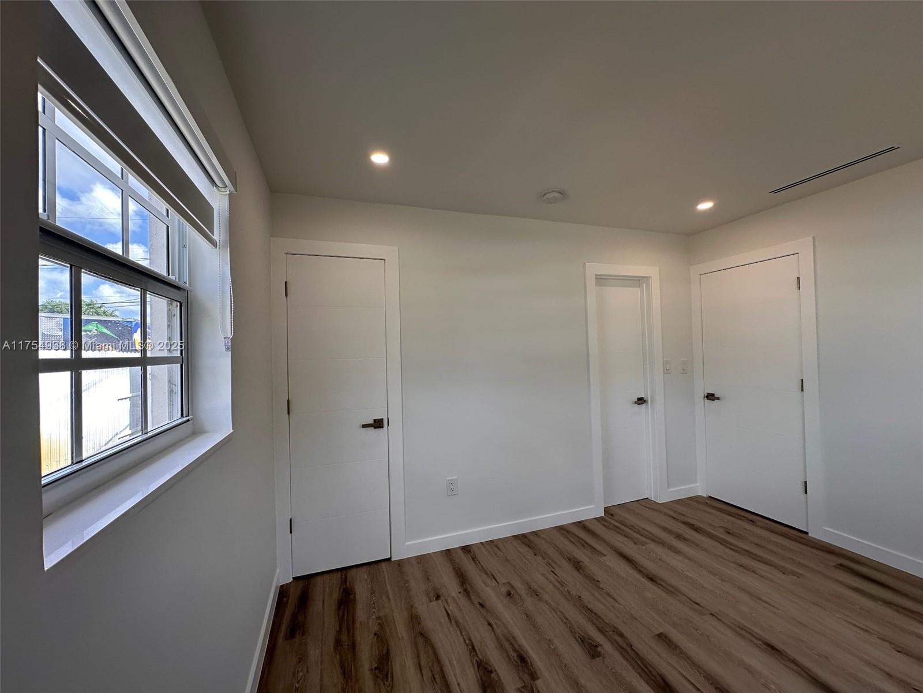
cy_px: 346
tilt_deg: +0.3
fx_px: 373
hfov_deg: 102.1
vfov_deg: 85.7
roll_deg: +1.2
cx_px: 462
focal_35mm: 14
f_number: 2.2
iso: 40
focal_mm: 2.22
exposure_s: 1/120
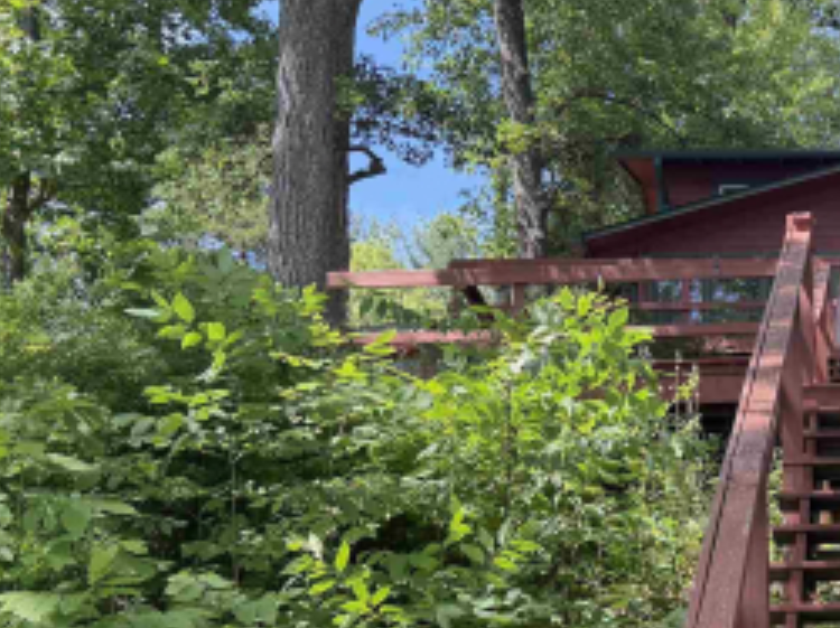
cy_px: 541
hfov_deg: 27.6
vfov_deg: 22.4
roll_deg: +1.9
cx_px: 932
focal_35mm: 64
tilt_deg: +13.2
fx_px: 1552
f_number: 1.78
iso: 100
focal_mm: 6.76
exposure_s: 1/607
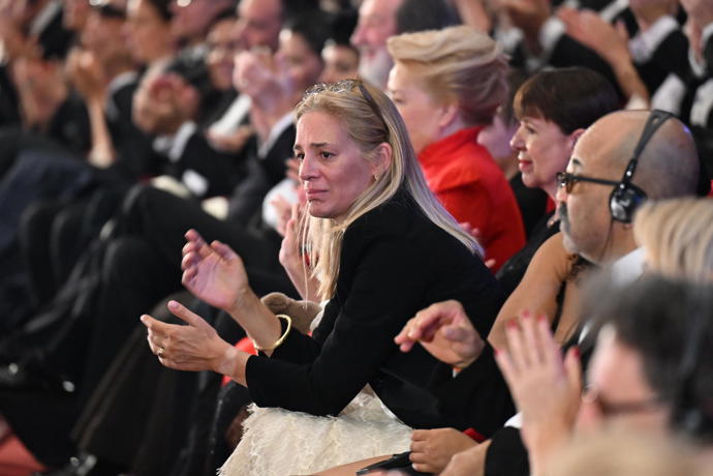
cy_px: 238
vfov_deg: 4.6
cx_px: 356
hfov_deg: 6.9
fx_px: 5941
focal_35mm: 300
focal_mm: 200
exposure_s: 1/125
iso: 4000
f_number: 2.8
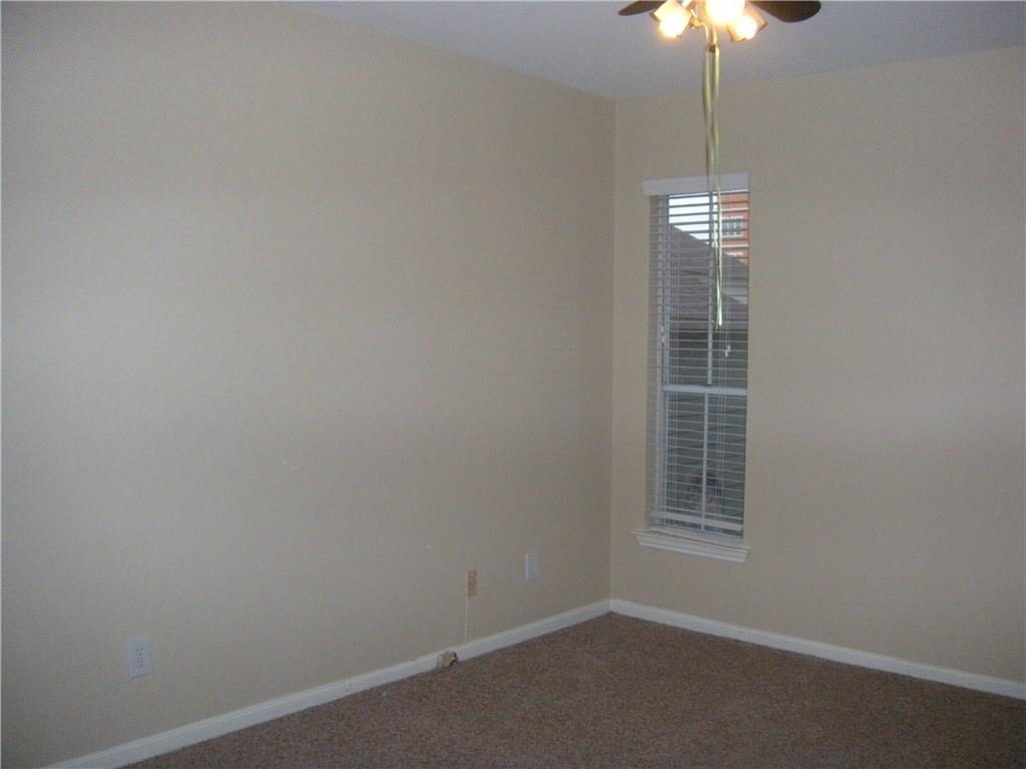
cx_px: 513
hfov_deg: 52.6
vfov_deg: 40.7
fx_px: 1037
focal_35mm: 35
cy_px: 384
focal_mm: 5.9
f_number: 3.8
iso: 400
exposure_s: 1/60
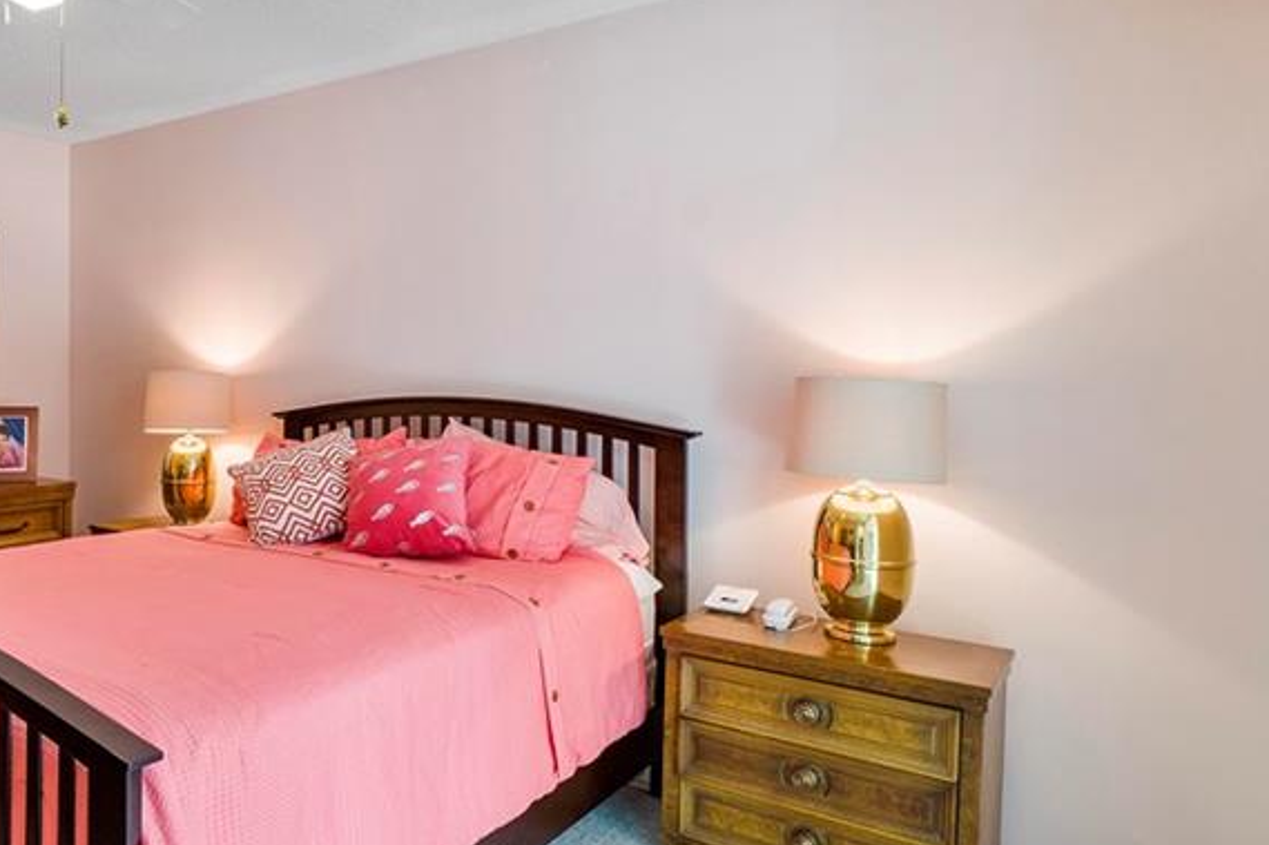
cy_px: 392
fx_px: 951
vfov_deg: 47.9
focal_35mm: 27
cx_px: 312
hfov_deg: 63.3
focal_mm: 10
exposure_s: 1/2
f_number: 11
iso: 160
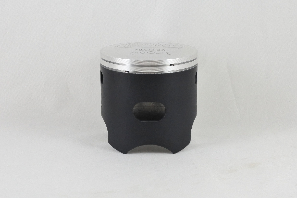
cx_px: 148
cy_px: 99
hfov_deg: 45.4
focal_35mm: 43
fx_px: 355
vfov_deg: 31.2
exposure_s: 1/125
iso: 450
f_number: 4.5
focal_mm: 16.1
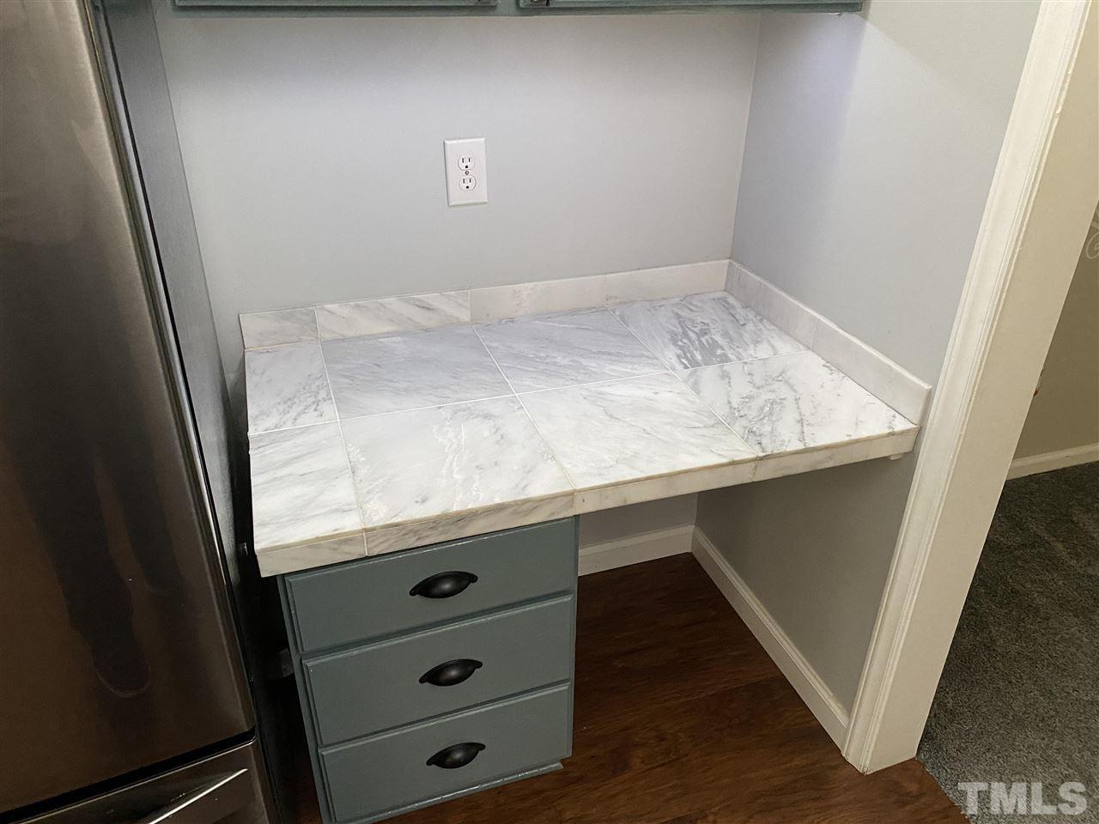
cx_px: 550
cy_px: 412
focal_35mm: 26
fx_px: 825
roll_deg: -1.3
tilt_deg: -27.2
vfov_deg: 53.1
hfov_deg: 67.3
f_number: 1.8
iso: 400
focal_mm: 4.25
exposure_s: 1/40
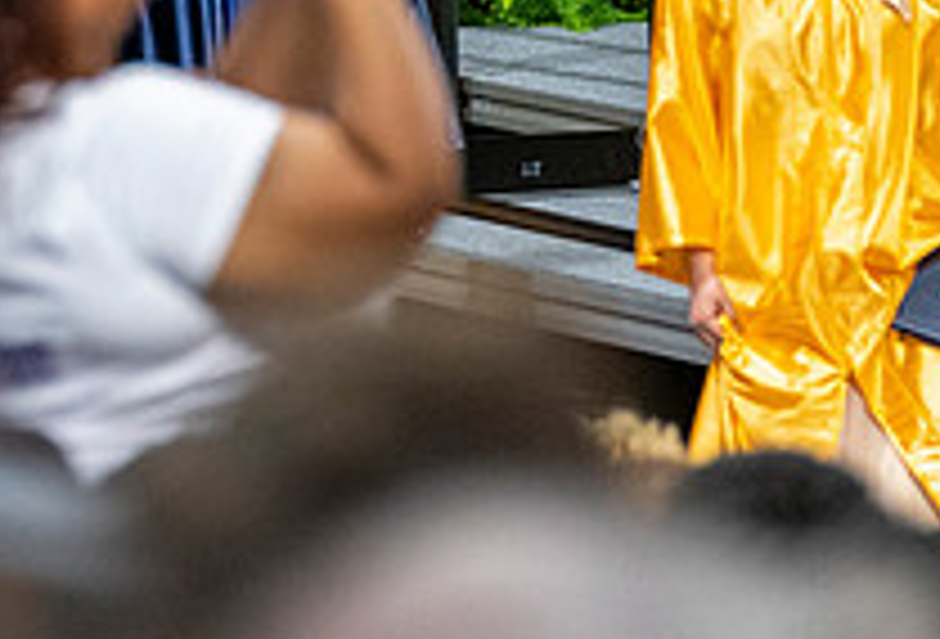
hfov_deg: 2.6
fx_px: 20617
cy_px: -161
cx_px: -551
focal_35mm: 785
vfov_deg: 1.8
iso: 2000
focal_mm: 190
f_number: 4
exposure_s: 1/200
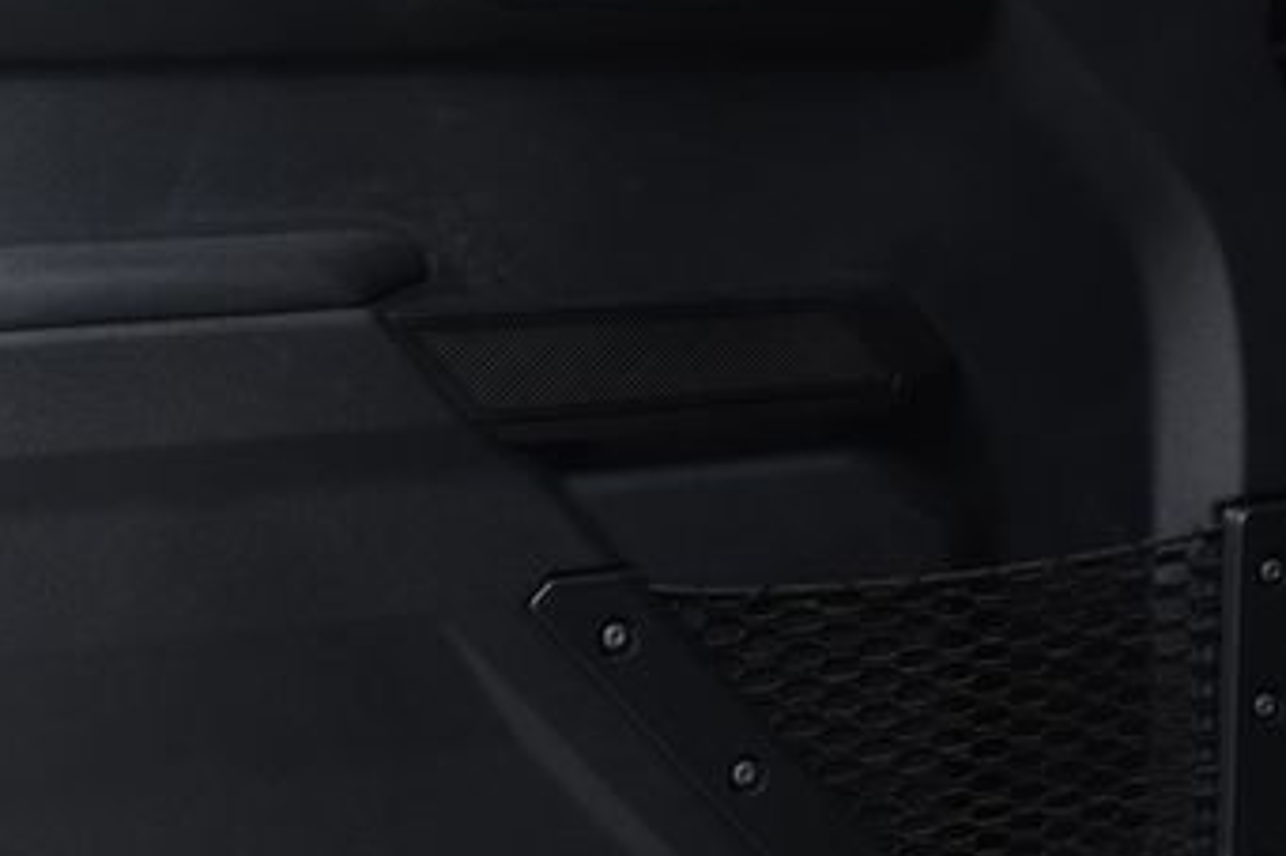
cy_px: 513
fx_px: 2678
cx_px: 407
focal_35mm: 75
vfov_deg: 18.1
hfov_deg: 26.8
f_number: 5.6
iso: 100
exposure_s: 1/200
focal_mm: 27
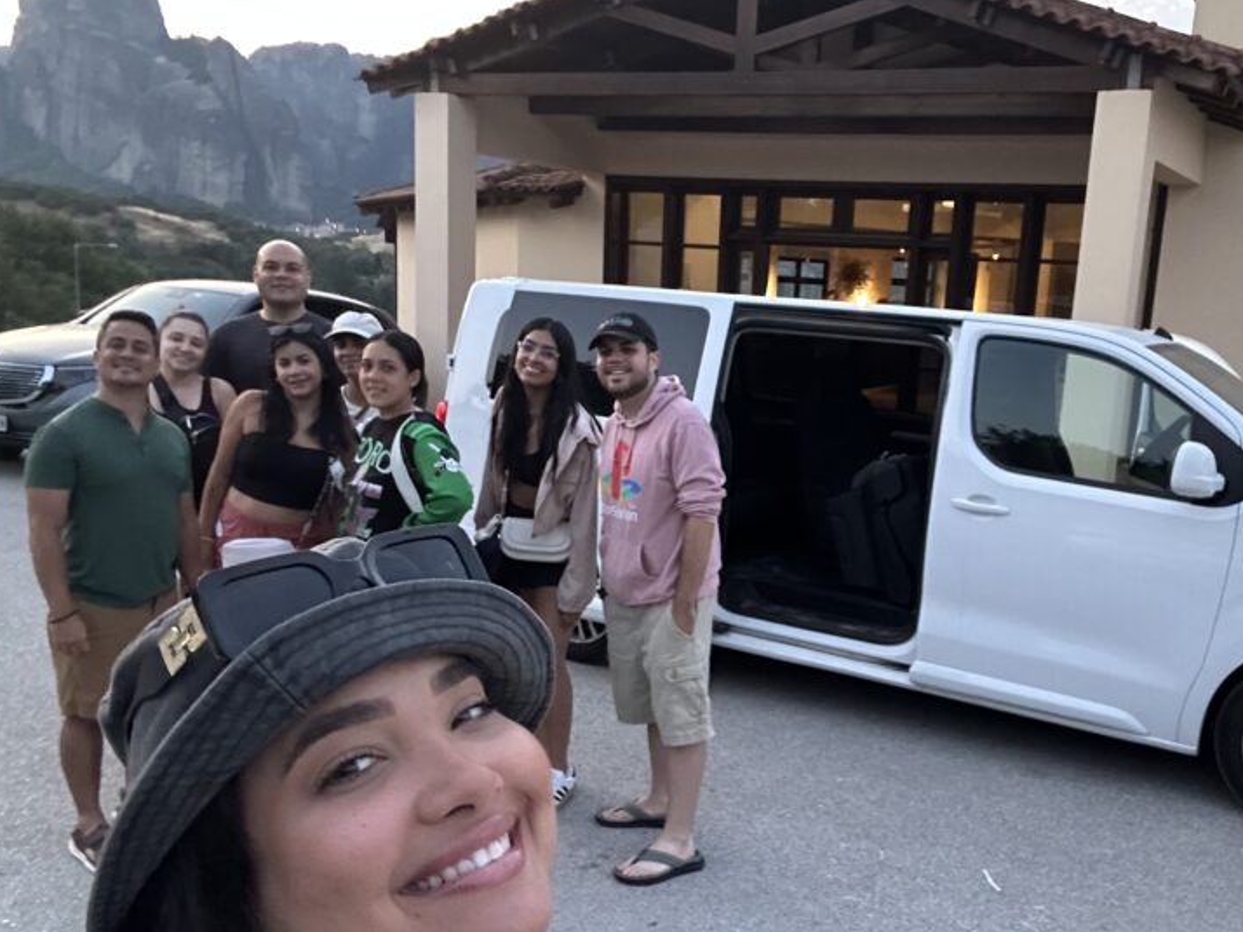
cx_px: 756
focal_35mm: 33
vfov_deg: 42.9
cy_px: 514
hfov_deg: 54.9
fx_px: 1185
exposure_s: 1/25
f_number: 1.9
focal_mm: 2.69
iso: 640
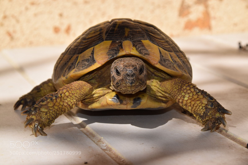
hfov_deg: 14.9
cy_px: 82
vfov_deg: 9.9
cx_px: 124
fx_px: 950
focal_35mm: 138
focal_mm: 92
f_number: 11
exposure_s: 1/200
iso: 100
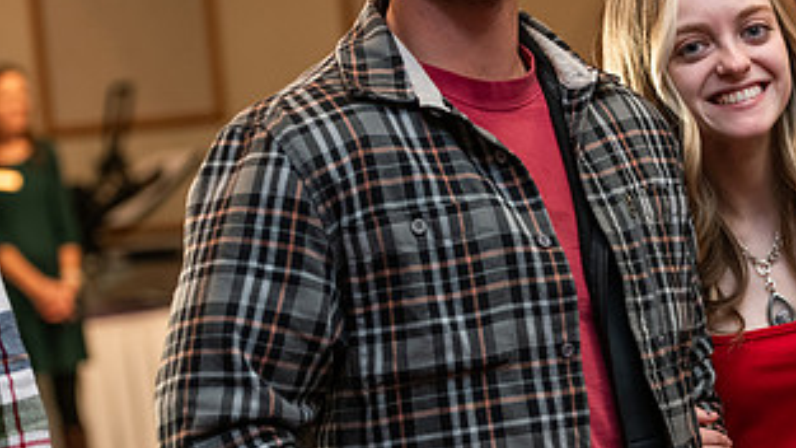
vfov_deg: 7.6
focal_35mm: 159
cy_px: 215
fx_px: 3356
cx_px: 656
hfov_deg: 13.5
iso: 1600
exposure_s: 1/160
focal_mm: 82
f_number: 3.5
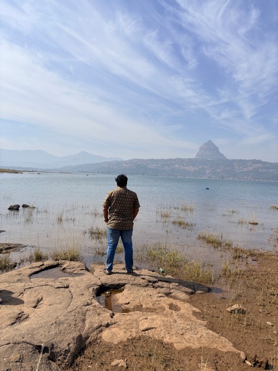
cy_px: 186
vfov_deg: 67.3
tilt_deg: -1.7
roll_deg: -2.8
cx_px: 139
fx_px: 278
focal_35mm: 26
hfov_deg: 53.1
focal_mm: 5.96
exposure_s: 1/6993
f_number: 1.6
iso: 50
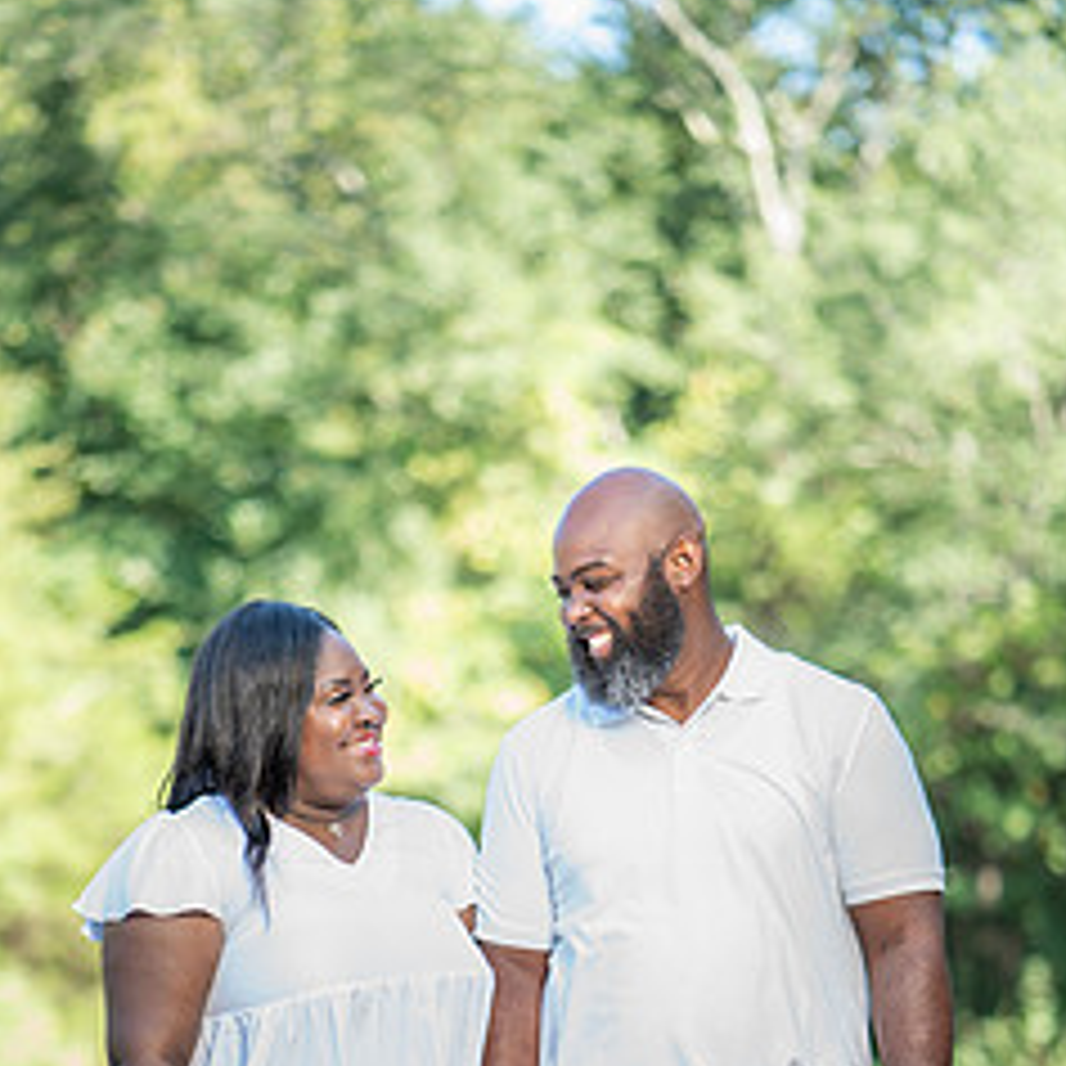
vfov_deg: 12.6
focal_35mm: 137
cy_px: 976
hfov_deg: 12.7
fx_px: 4773
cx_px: 454
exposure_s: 1/250
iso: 50
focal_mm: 85
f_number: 2
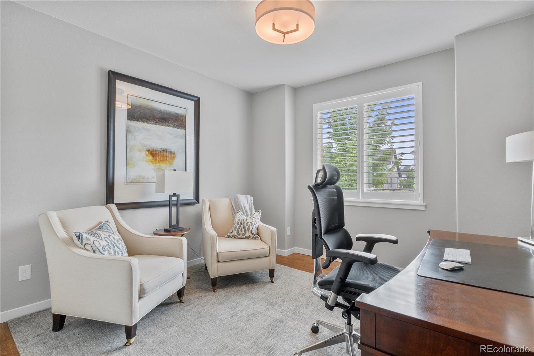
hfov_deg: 92.5
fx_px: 256
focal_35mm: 17
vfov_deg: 69.6
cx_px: 267
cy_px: 178
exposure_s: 1/8
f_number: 8
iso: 160
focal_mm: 11.5
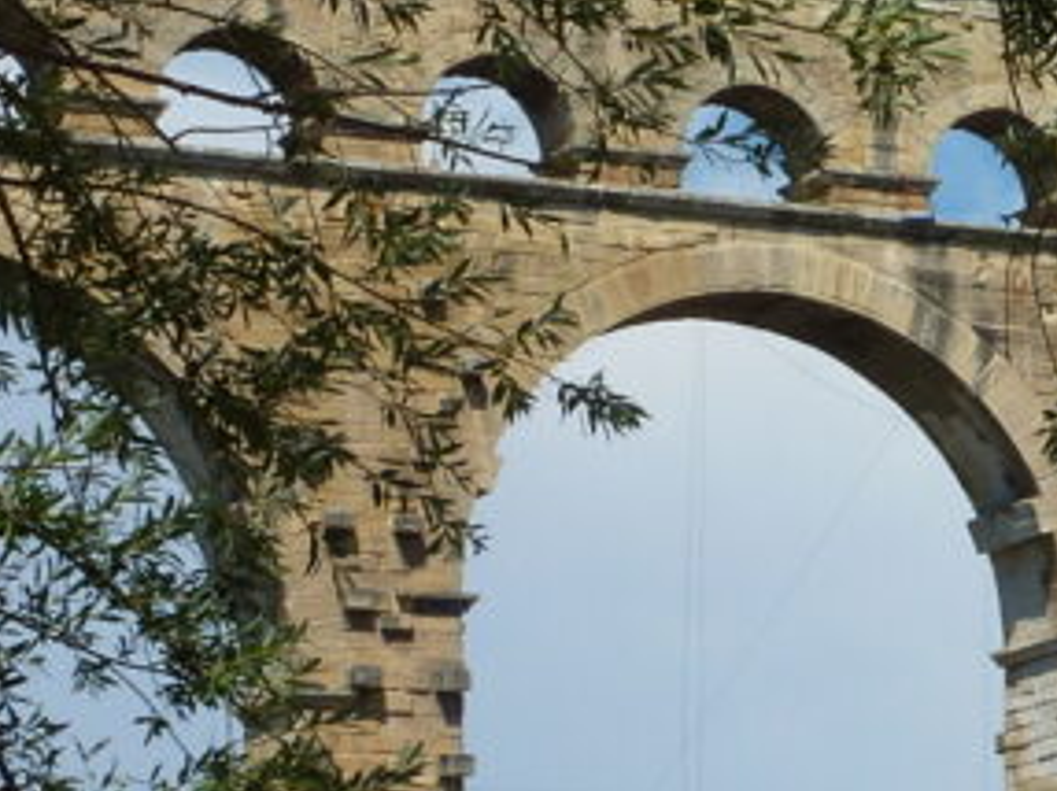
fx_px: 5248
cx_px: 1504
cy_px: 588
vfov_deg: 8.6
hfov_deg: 11.1
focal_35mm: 172
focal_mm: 7.9
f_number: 5.6
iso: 80
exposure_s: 1/500
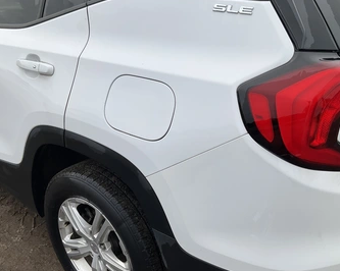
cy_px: 149
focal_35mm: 34
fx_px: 342
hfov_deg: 52.8
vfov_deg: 43.3
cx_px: 154
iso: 25
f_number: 1.8
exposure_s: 1/1626
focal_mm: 3
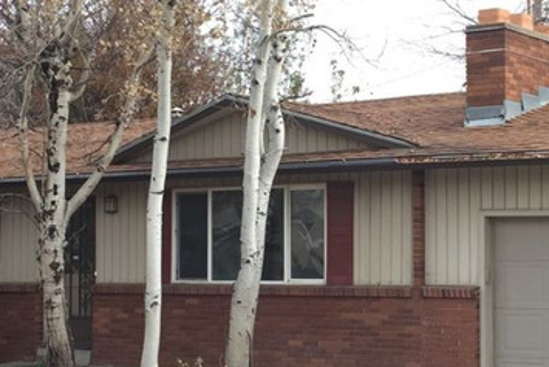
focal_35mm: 87
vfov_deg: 15.7
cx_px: 334
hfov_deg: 23.3
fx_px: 1327
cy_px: 208
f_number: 2.2
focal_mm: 4.15
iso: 40
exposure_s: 1/60
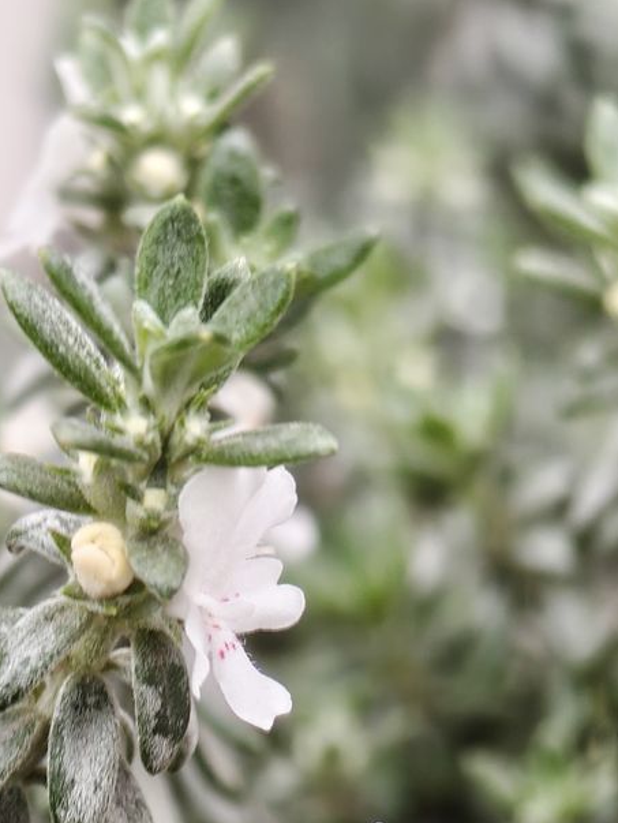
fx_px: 4708
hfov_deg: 7.5
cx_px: 191
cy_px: 1116
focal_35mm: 198
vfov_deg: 9.8
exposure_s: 1/100
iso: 113
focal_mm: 13.3
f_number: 2.55
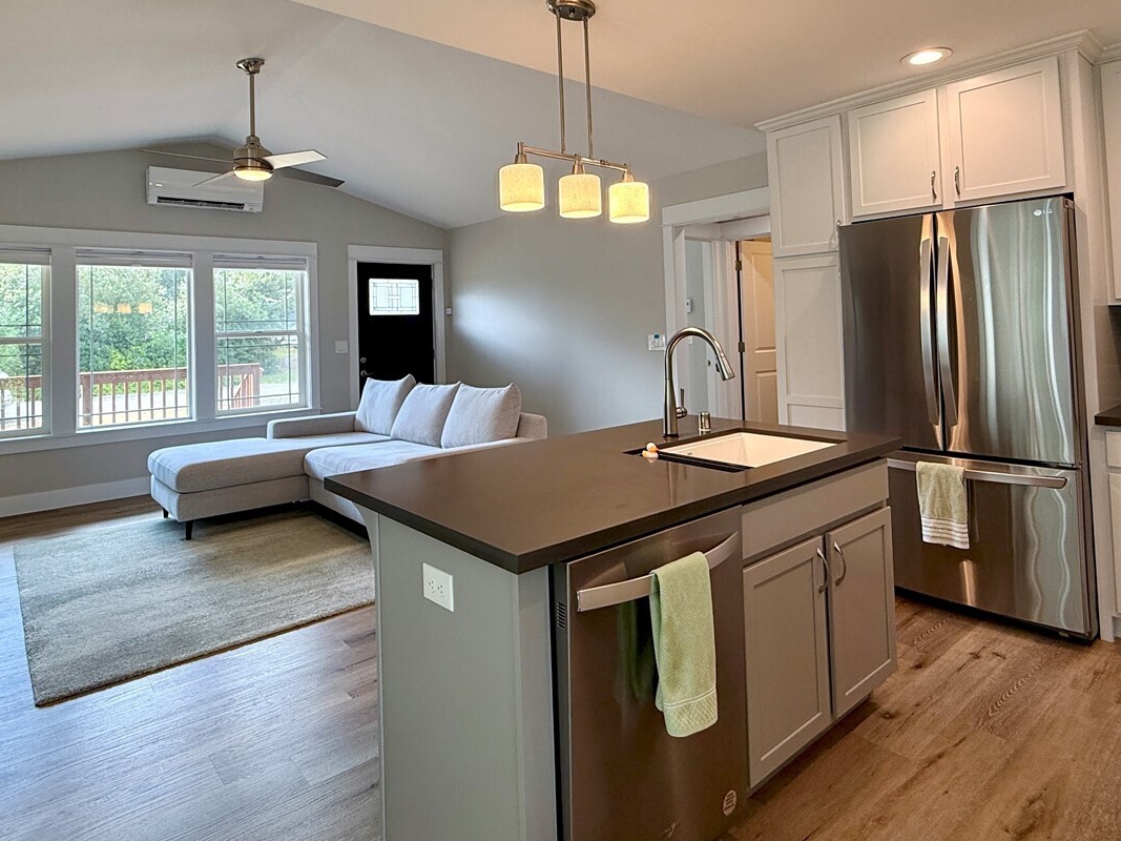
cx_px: 535
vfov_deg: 62.2
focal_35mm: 21
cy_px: 298
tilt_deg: +2.9
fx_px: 680
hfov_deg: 78.9
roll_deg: +1.7
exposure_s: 1/120
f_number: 2.2
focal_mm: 2.22
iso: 100
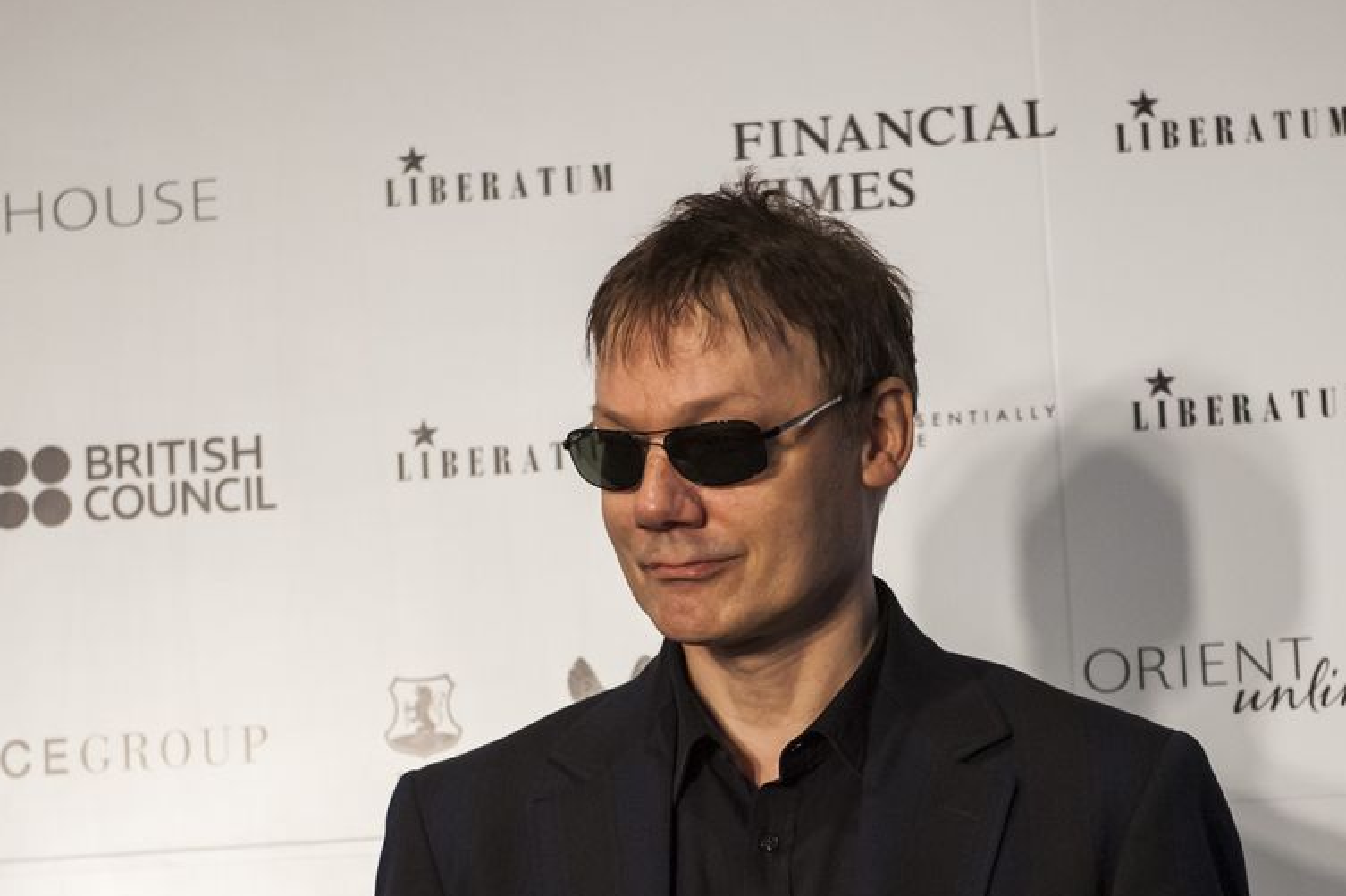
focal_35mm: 119
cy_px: 755
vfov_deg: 11.4
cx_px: 615
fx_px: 4446
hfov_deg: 17.2
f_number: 4.5
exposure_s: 1/400
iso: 1600
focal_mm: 70
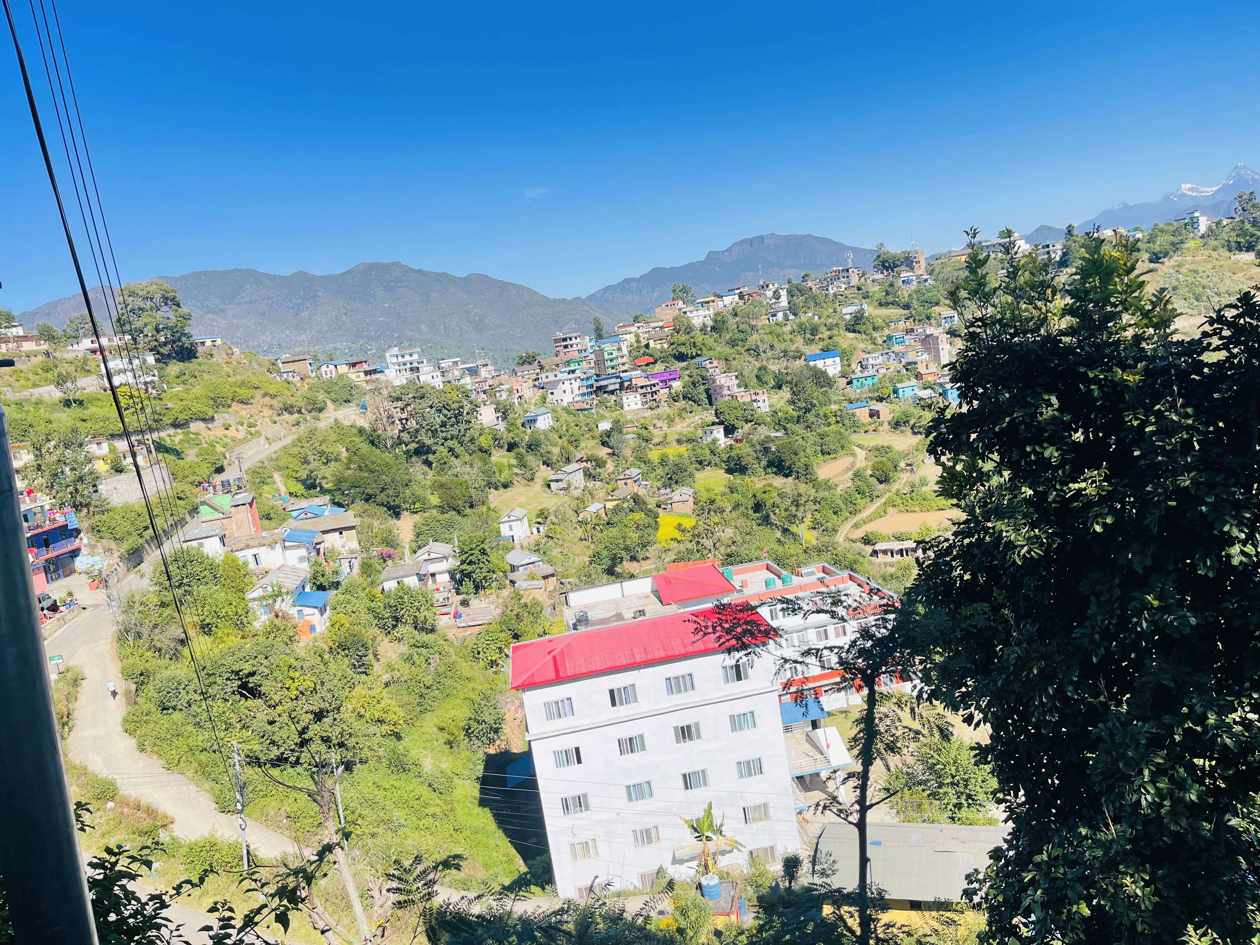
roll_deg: +9.0
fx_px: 910
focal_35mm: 25
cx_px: 630
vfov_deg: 54.9
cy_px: 472
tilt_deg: -9.7
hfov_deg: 69.4
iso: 32
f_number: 1.6
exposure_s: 1/1667
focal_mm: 5.1
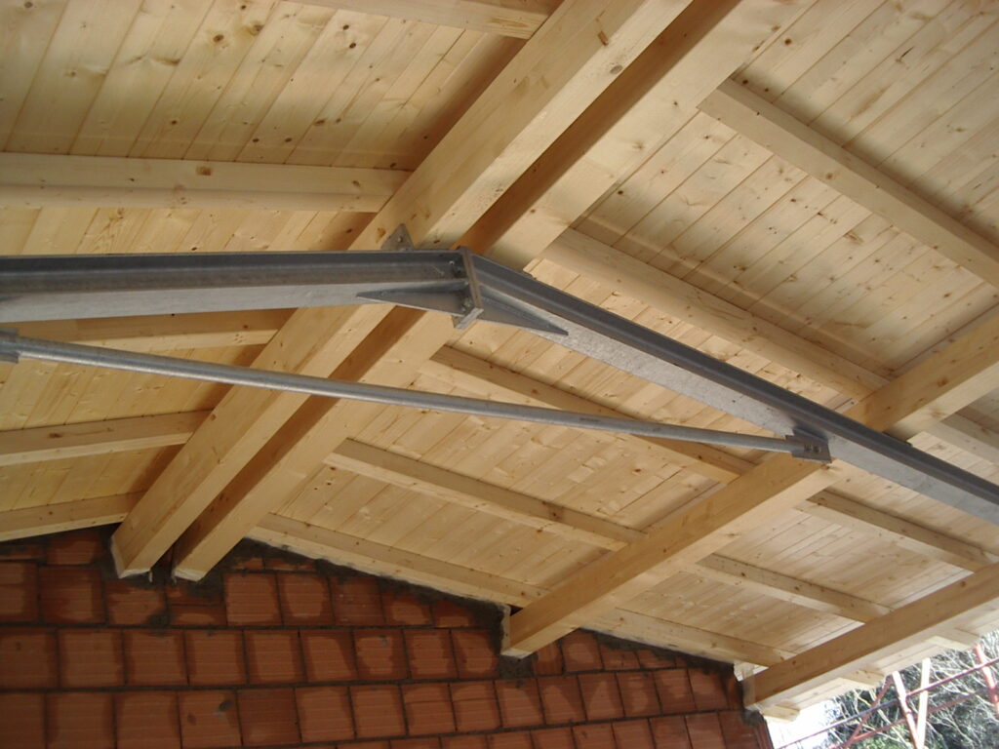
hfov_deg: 49.0
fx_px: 1097
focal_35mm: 38
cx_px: 500
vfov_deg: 37.7
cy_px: 374
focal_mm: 5.8
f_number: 2.6
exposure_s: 1/125
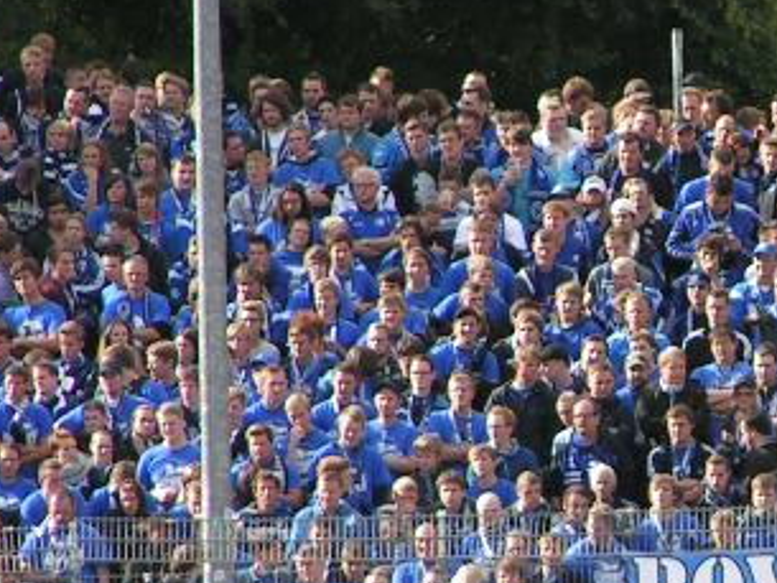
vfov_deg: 1.5
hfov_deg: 2.0
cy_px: 323
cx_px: 777
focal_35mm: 996
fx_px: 22365
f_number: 4
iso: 50
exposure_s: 1/400
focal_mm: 58
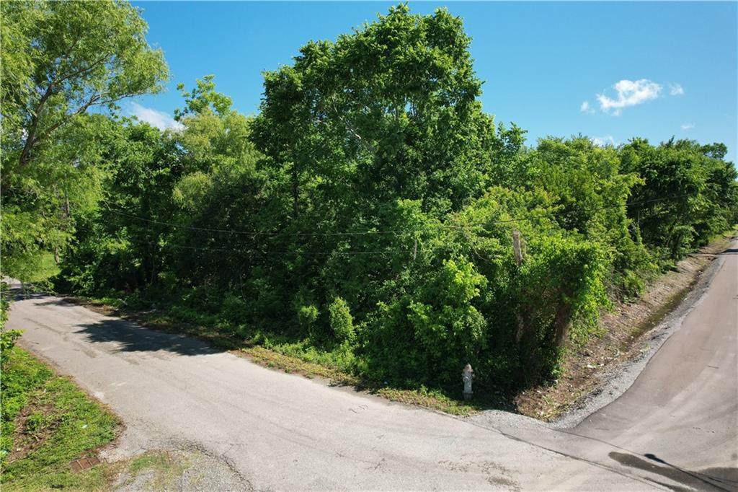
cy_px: 246
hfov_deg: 78.6
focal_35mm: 22
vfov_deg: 57.2
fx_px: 451
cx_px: 369
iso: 100
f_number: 2.8
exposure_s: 1/500
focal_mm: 8.38
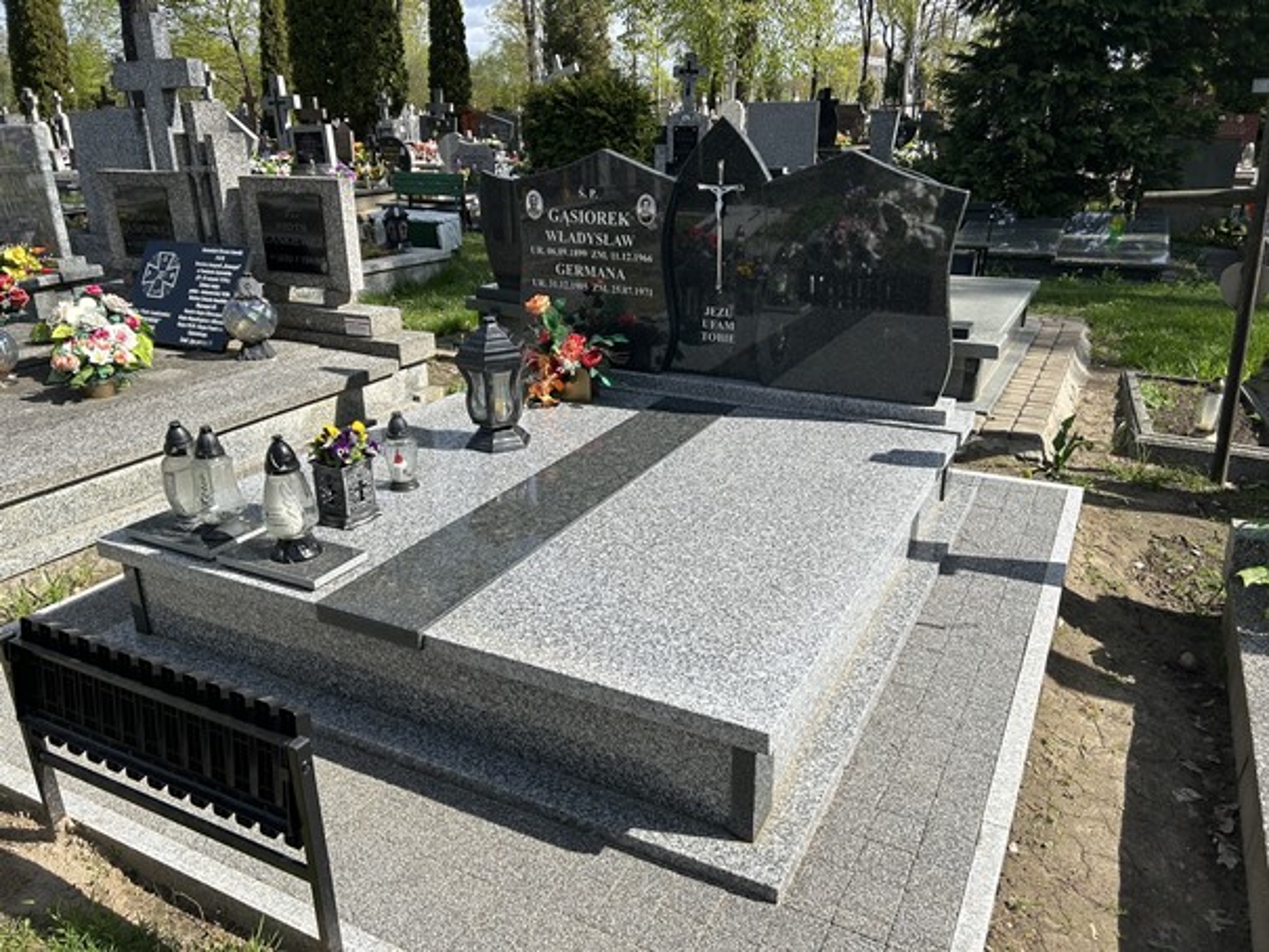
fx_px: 953
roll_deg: +0.5
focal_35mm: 26
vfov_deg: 53.1
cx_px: 634
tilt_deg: -19.2
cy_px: 476
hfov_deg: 67.3
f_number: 1.5
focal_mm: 5.7
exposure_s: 1/3257
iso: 50
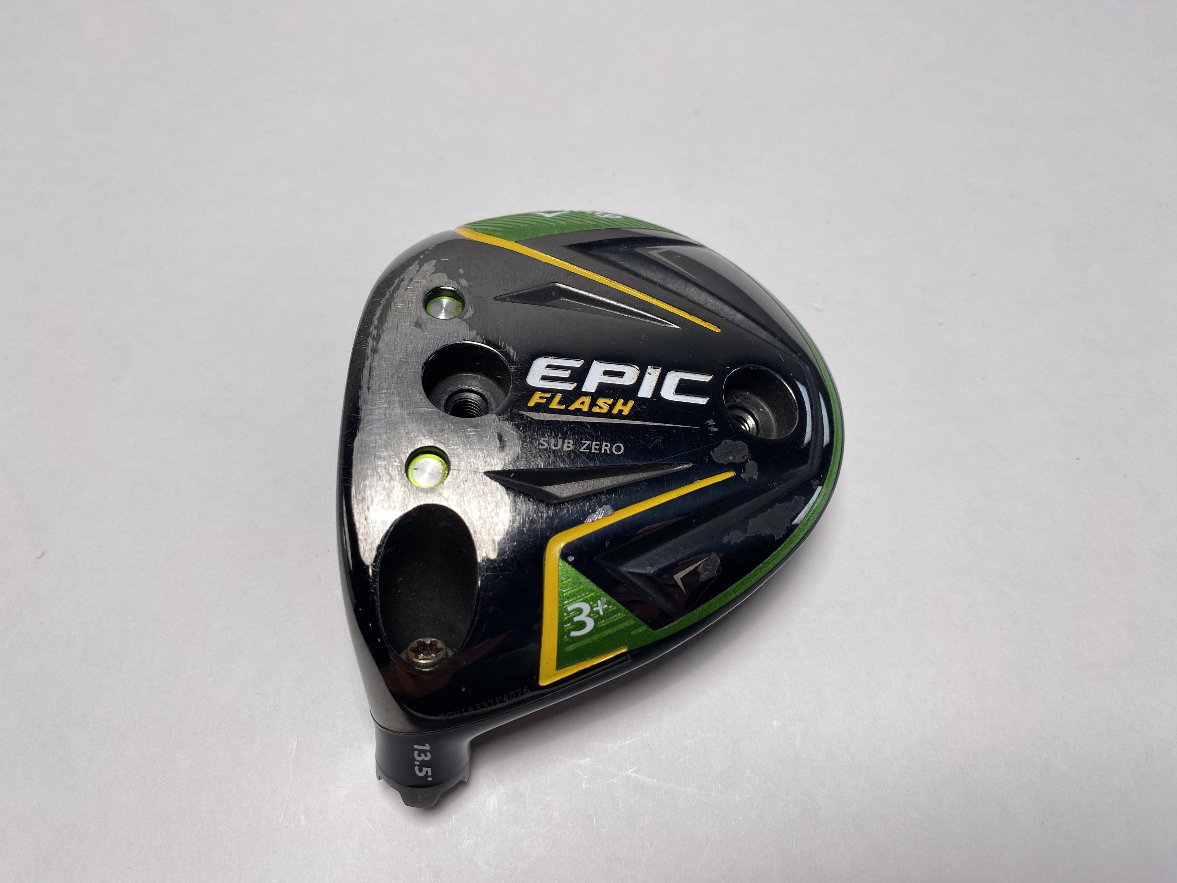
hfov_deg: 67.3
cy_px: 442
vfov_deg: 53.1
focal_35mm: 26
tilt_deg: -63.3
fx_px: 884
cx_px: 588
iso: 32
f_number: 1.8
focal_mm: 4.25
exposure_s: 1/767
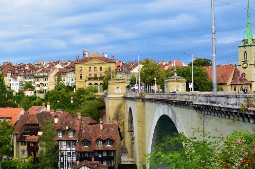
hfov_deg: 36.1
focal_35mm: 55
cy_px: 98
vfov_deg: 24.5
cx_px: 96
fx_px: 389
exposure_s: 1/80
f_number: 8
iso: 400
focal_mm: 24
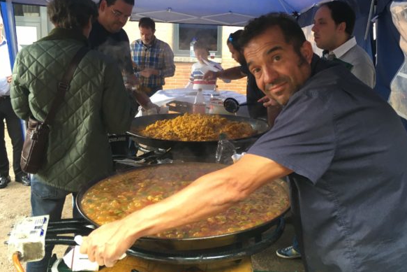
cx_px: 230
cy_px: 111
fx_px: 407
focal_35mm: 36
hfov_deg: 53.0
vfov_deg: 36.8
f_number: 2.2
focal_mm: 4.15
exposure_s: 1/33
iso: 50
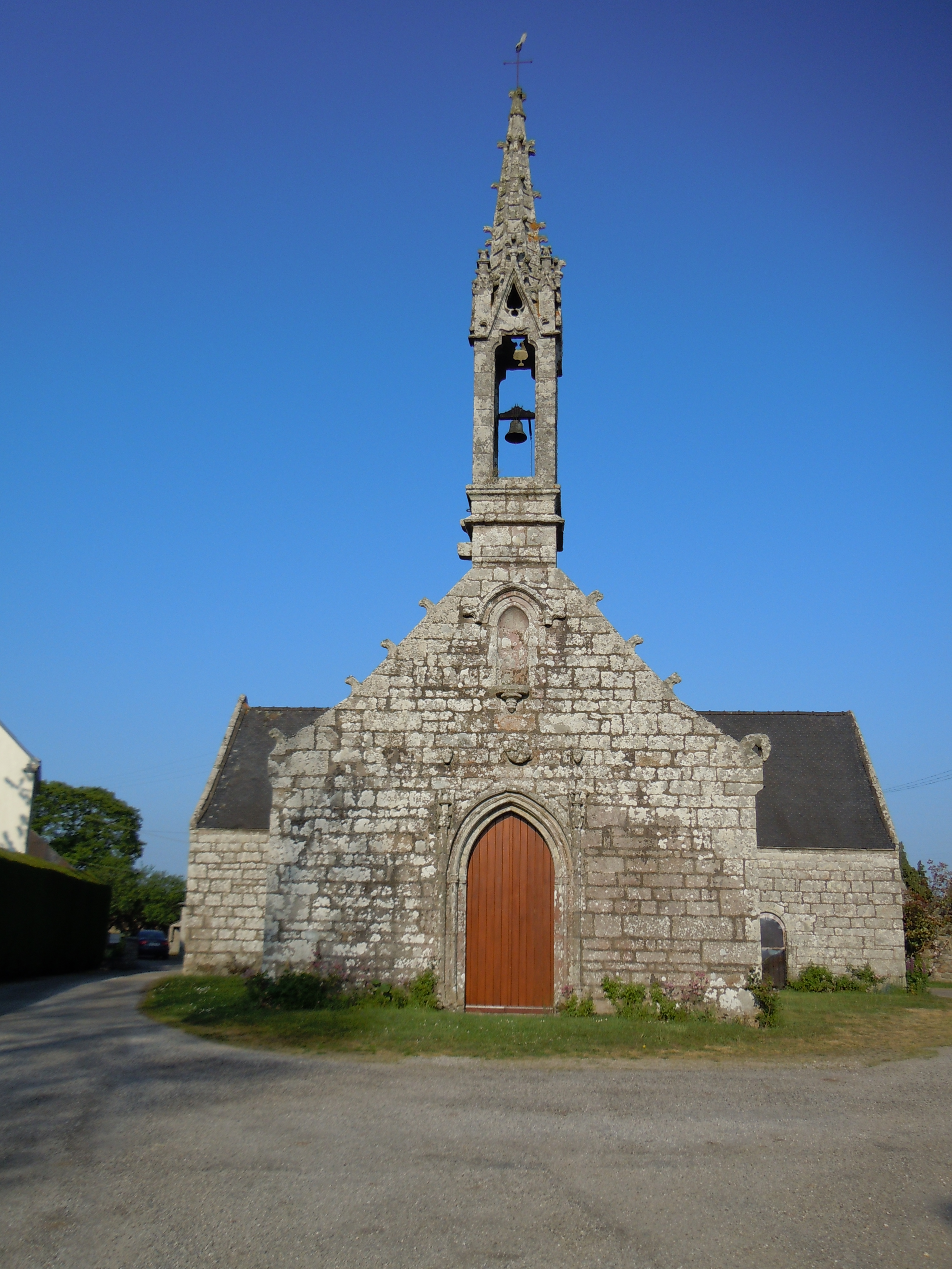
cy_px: 634
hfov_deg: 46.8
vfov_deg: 60.0
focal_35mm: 30
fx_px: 1100
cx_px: 476
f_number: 7
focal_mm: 5.4
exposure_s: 1/320
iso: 100
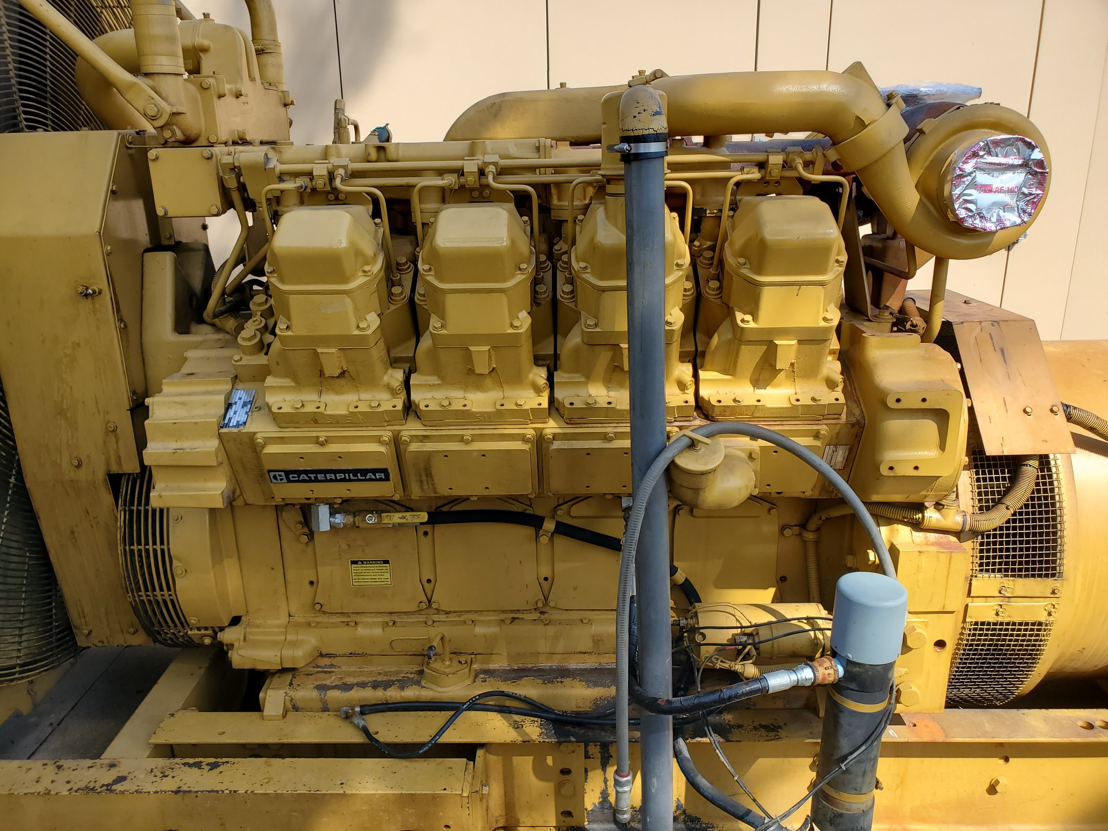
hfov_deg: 67.3
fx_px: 832
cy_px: 416
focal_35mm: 26
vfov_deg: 53.1
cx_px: 554
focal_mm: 4.3
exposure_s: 1/623
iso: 50
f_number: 2.4
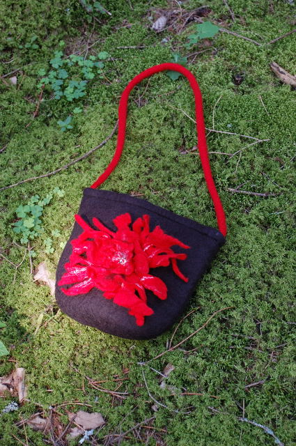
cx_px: 148
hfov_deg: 17.4
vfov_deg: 26.0
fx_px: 965
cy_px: 223
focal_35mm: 78
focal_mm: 52
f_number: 6.3
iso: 800
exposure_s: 1/100
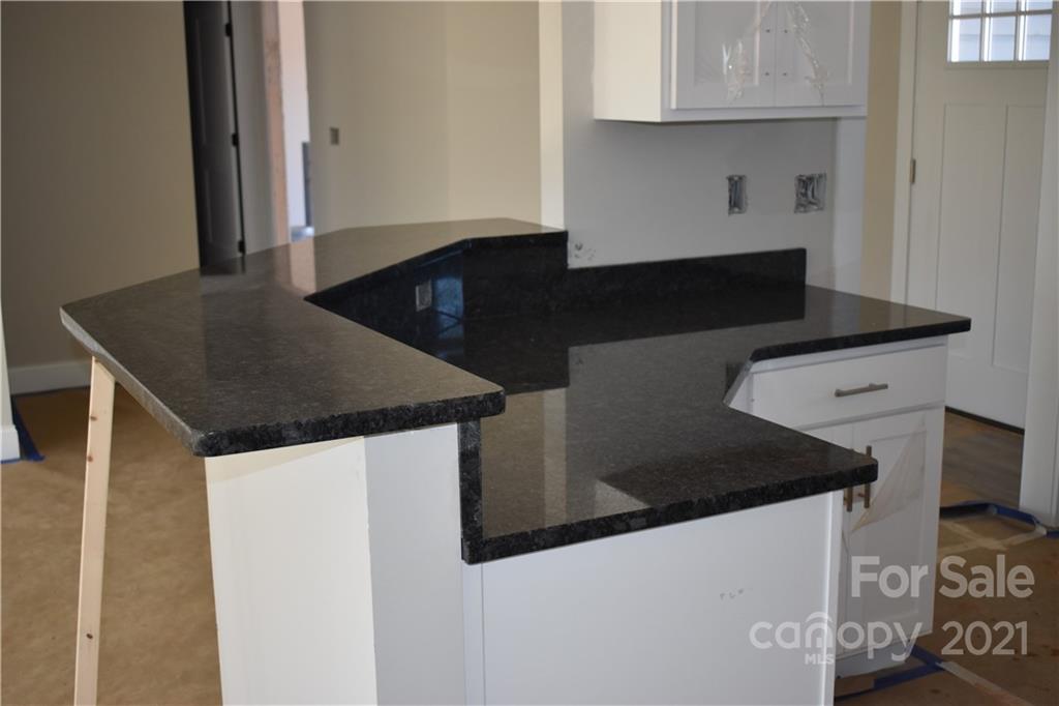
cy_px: 353
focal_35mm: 44
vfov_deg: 30.8
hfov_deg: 45.0
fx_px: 1279
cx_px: 530
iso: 800
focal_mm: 29
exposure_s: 1/200
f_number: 4.5
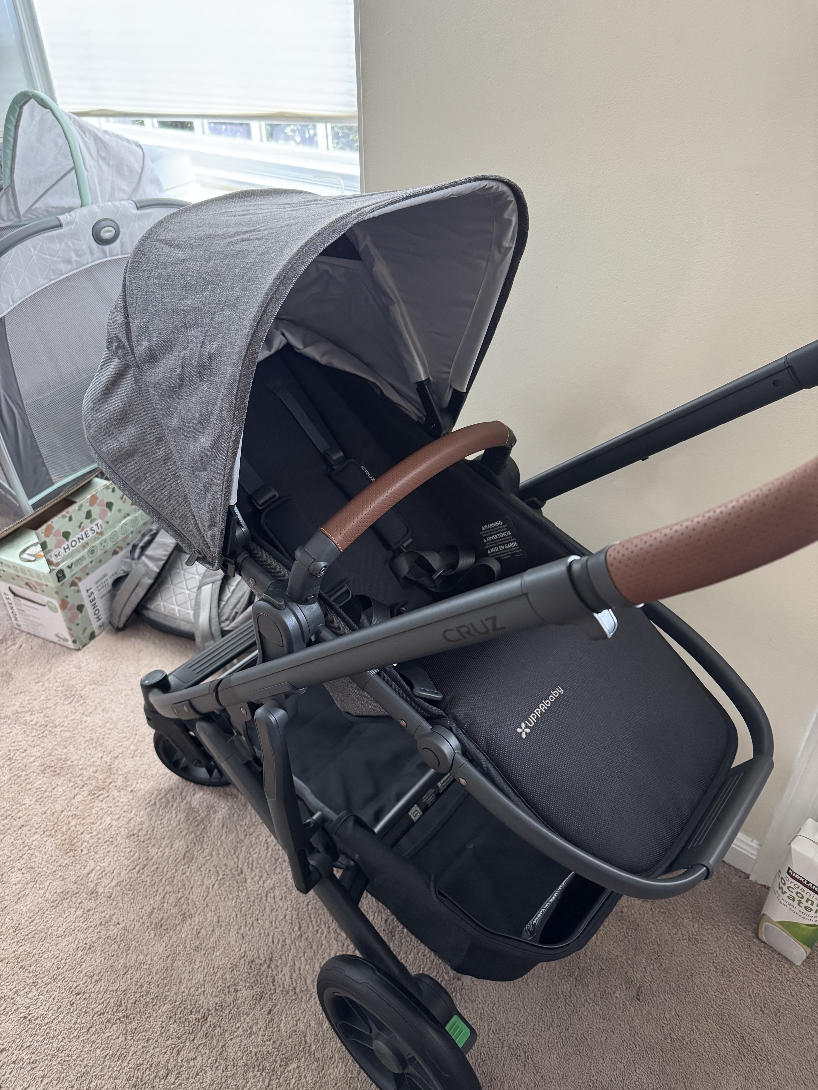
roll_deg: +0.9
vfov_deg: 71.6
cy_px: 545
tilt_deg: -34.9
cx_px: 409
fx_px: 756
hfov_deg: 56.8
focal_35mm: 24
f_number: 1.78
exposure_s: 1/60
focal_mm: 6.76
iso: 800
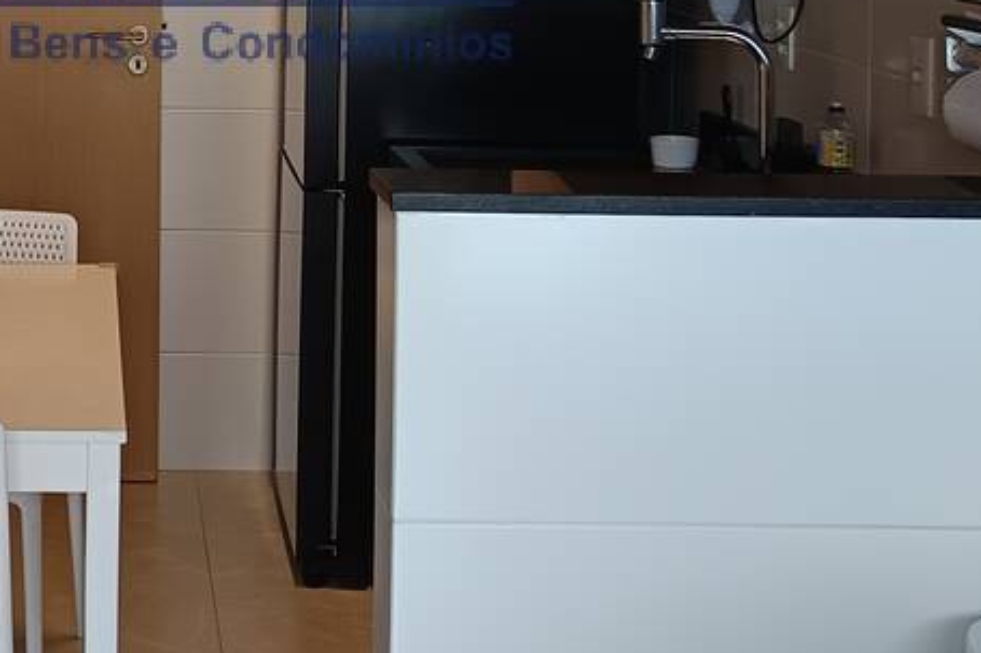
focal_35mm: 79
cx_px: 82
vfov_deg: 16.6
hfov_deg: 24.9
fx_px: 2152
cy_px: -108
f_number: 1.7
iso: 191
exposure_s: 1/60
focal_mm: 5.31
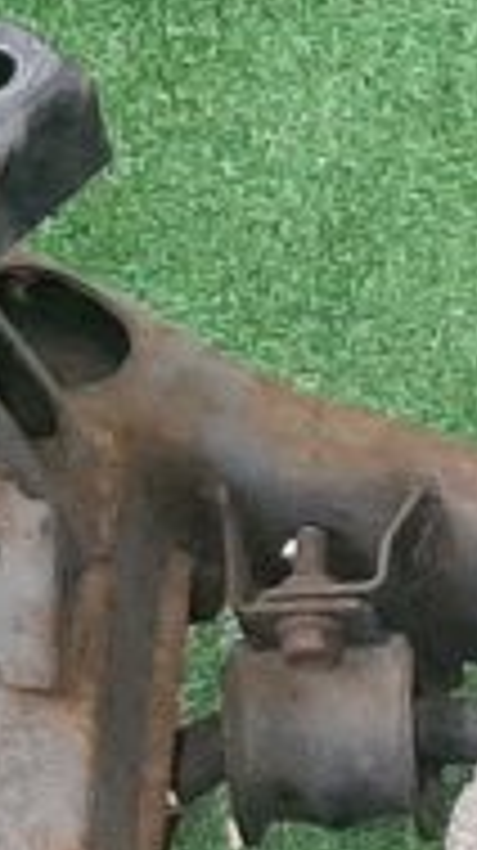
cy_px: 953
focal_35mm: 216
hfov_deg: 5.4
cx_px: 1233
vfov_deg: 9.9
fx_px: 4868
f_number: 1.7
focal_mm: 3.93
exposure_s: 1/50
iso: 141
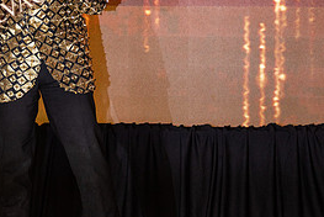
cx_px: 5
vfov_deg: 3.1
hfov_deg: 4.7
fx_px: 3973
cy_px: -9
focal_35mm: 441
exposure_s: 1/250
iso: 1000
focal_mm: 200
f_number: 2.8
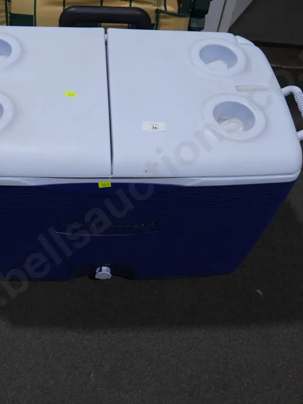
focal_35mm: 38
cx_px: 123
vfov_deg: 49.0
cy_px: 201
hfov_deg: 37.6
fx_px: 444
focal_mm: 14
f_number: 4
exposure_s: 1/125
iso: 200
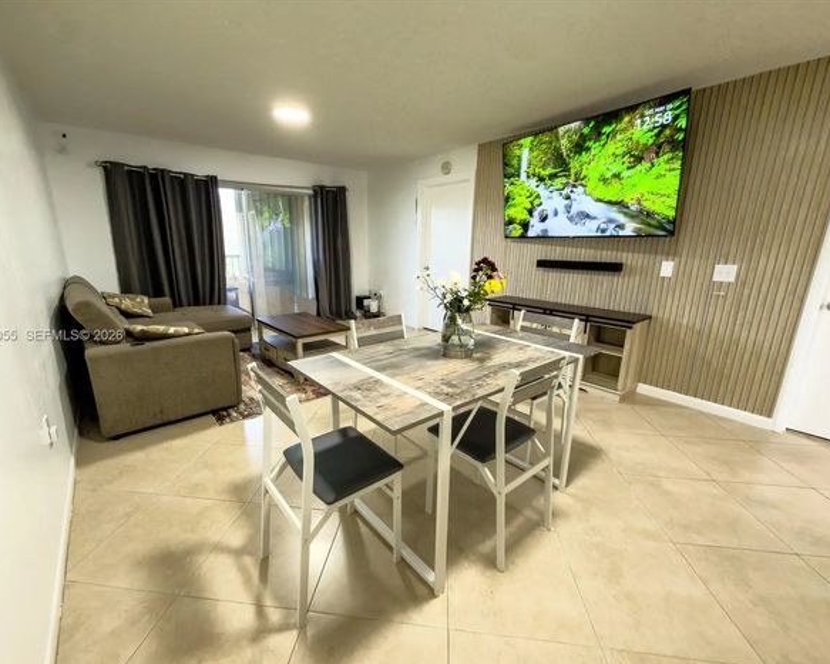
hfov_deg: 96.8
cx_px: 401
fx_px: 368
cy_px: 336
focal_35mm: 15
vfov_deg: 84.0
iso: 100
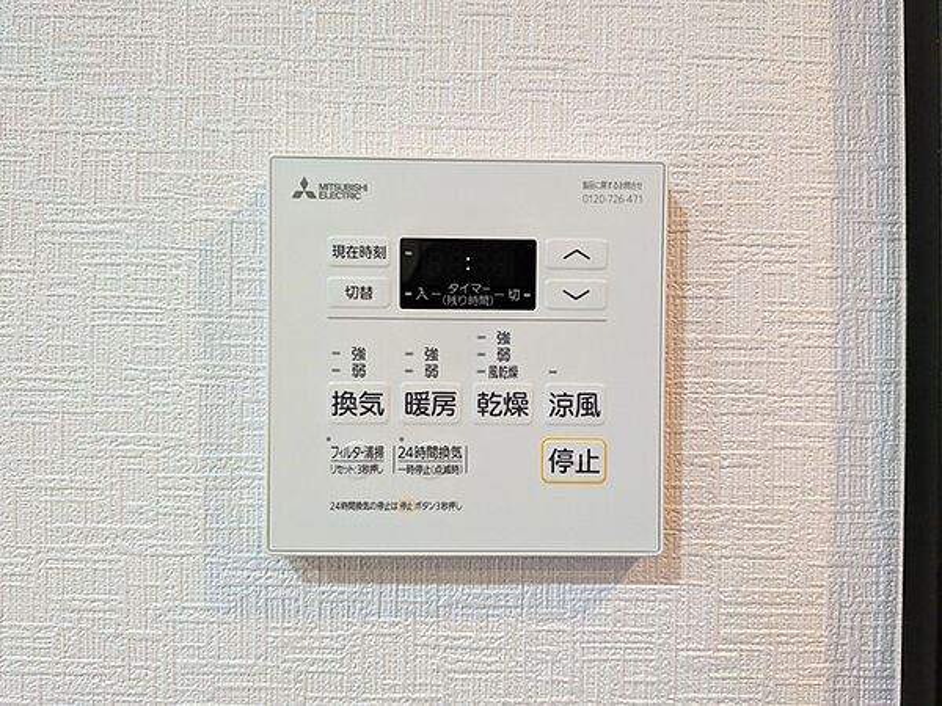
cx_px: 471
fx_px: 653
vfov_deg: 56.8
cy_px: 353
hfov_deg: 71.6
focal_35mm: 24
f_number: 1.7
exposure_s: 1/120
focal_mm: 4.53
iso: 286
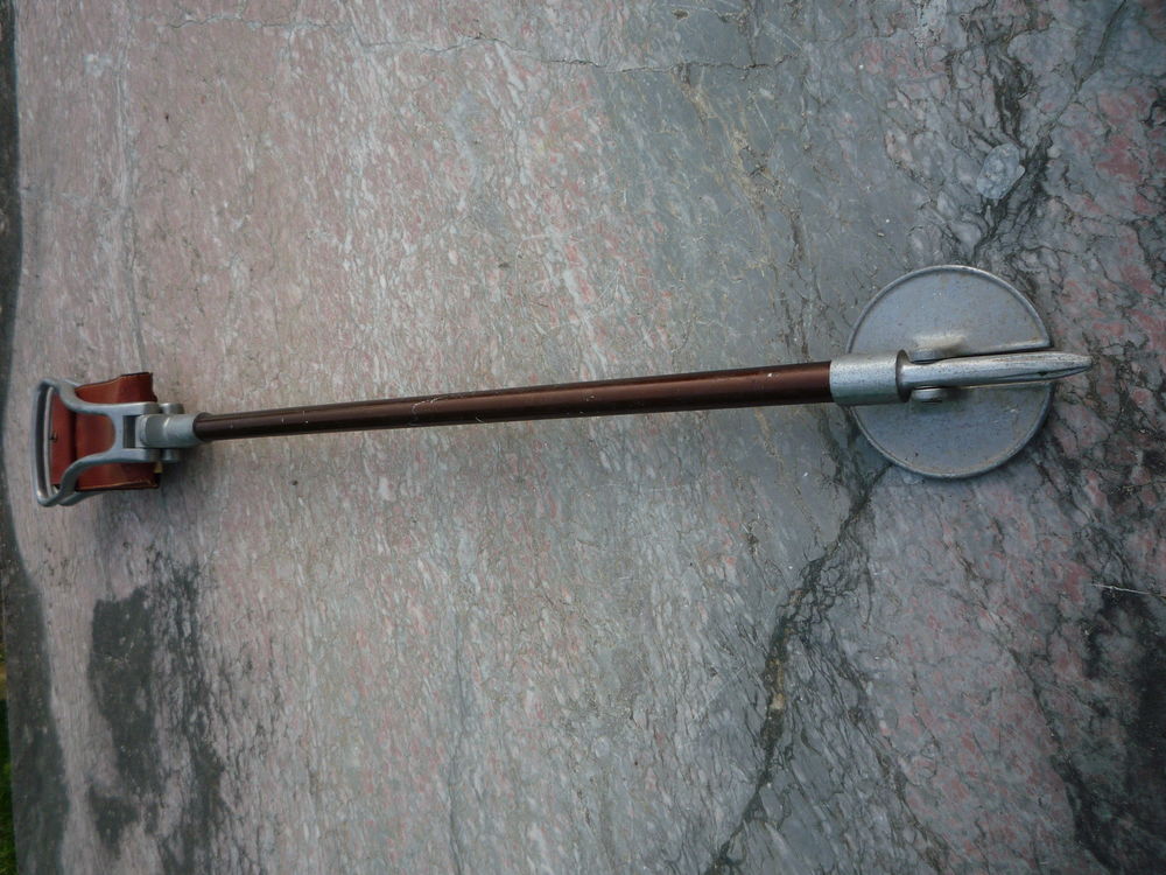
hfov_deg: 60.0
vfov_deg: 46.8
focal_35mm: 30
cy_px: 438
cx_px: 583
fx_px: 1011
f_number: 4
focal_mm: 5.2
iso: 100
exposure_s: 1/200
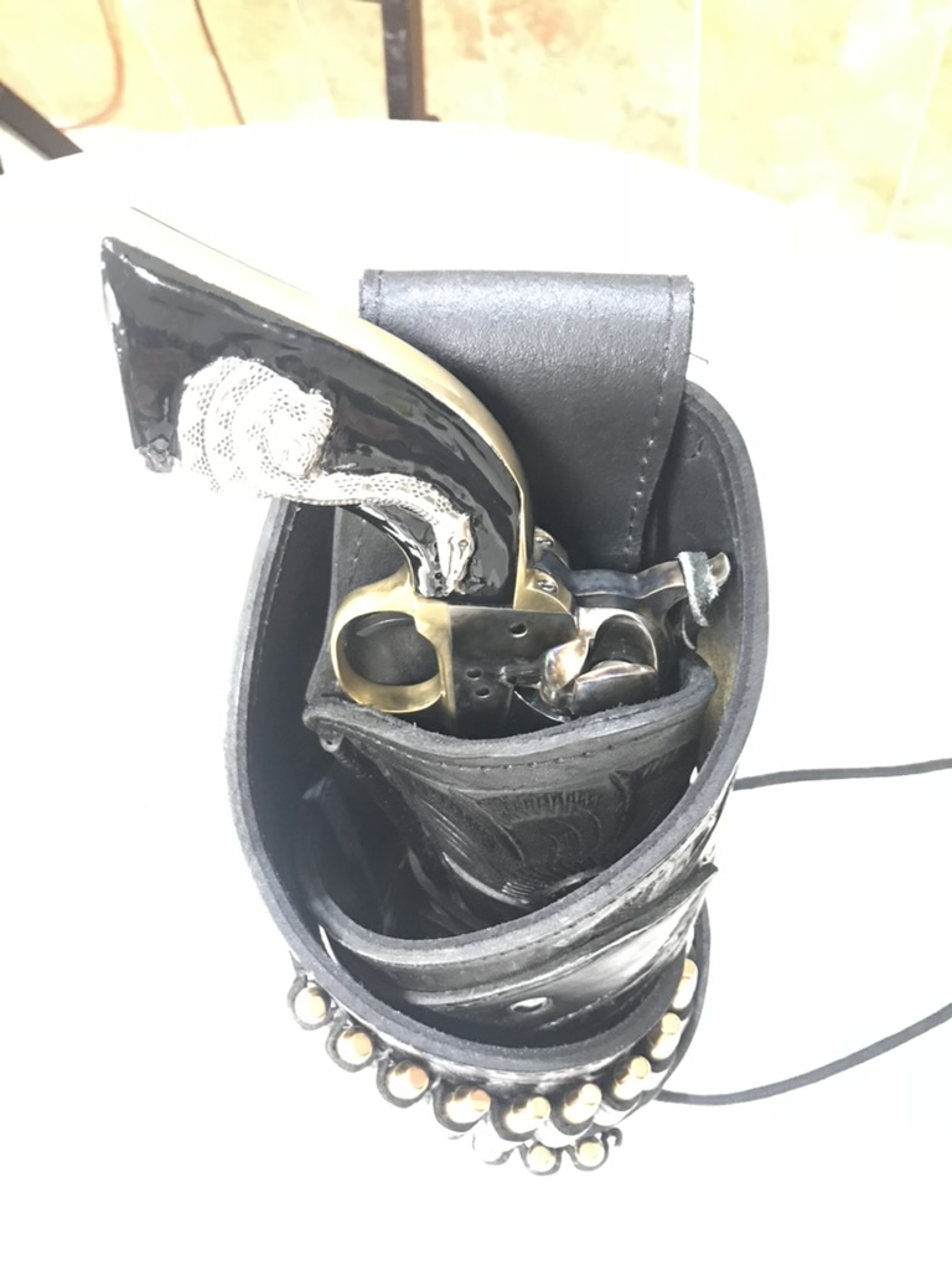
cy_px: 635
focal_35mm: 28
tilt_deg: -67.5
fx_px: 1027
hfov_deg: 49.7
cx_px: 476
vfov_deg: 63.4
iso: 100
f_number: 1.8
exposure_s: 1/11
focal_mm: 3.99
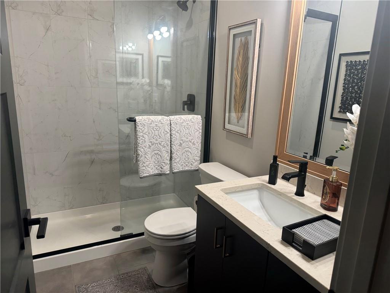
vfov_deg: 56.8
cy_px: 146
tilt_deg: -12.9
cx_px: 195
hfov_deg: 71.6
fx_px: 270
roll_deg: -2.3
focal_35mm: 24
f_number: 1.78
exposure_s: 1/120
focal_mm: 6.76
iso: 160
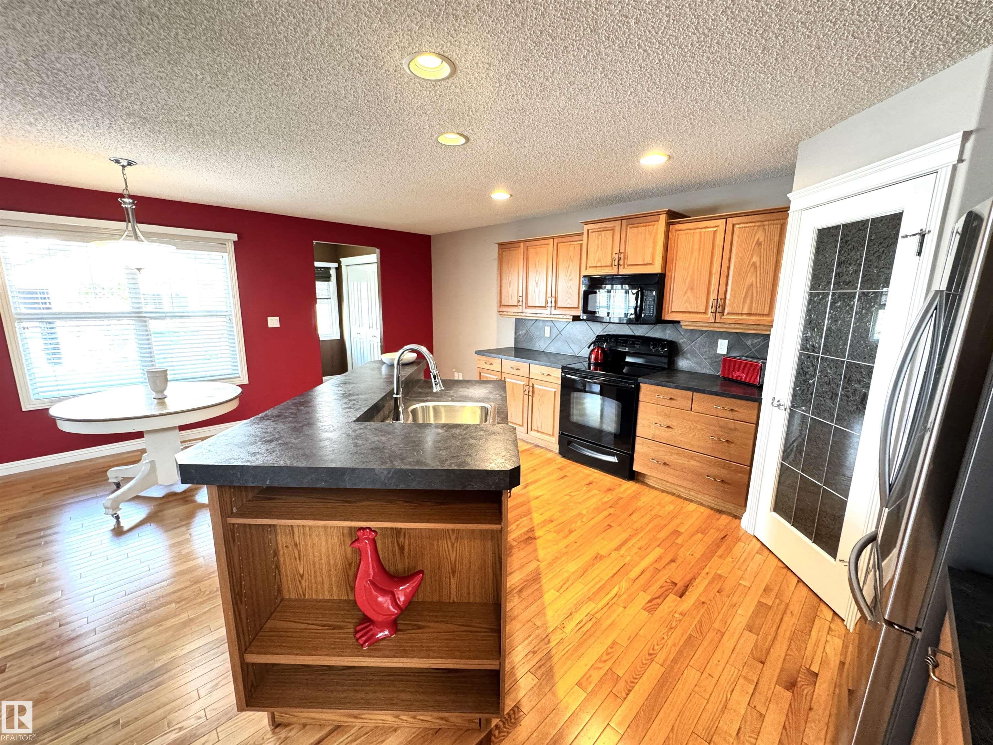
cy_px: 372
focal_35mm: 14
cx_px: 496
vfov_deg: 85.7
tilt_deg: -10.6
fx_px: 402
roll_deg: -0.4
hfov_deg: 102.1
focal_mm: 2.22
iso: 500
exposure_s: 1/60
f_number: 2.2
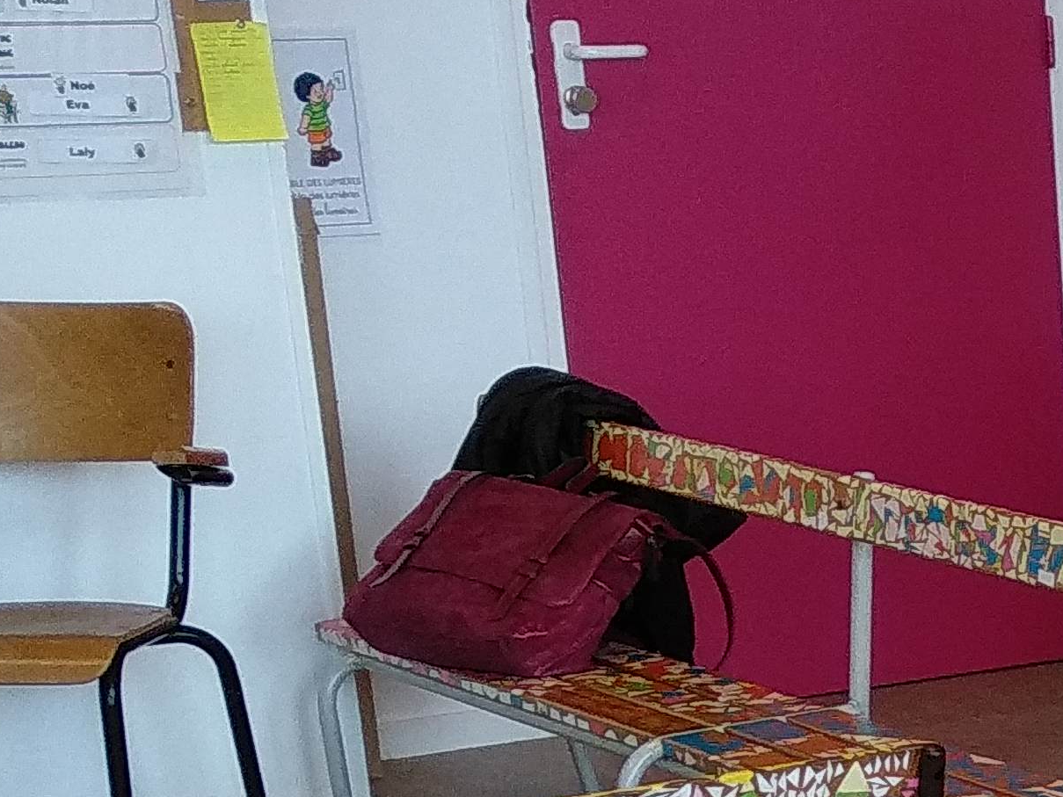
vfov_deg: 15.5
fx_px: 2641
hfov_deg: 19.0
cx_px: 1746
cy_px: 1293
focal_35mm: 86
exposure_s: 1/100
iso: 250
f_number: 2.2
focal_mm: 3.82
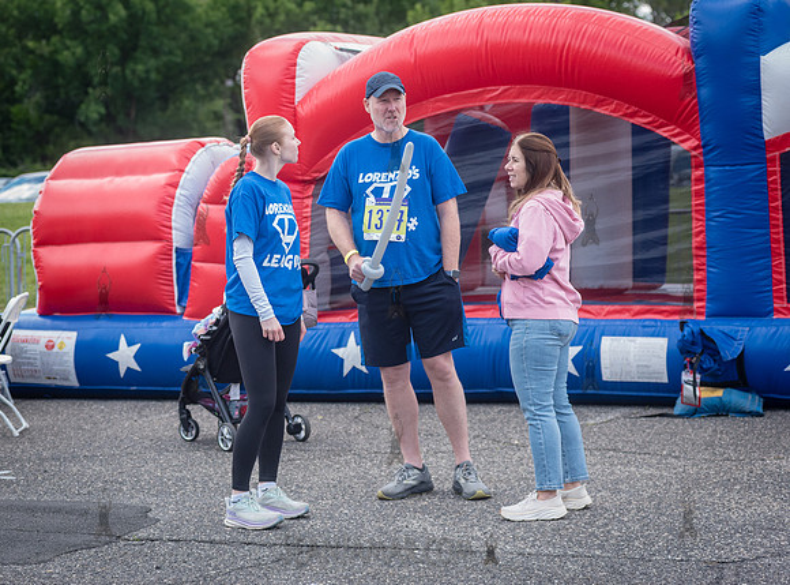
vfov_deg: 15.0
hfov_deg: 20.2
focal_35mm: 98
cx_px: 334
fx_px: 2221
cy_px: 280
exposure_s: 1/2000
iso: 1000
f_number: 4
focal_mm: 86
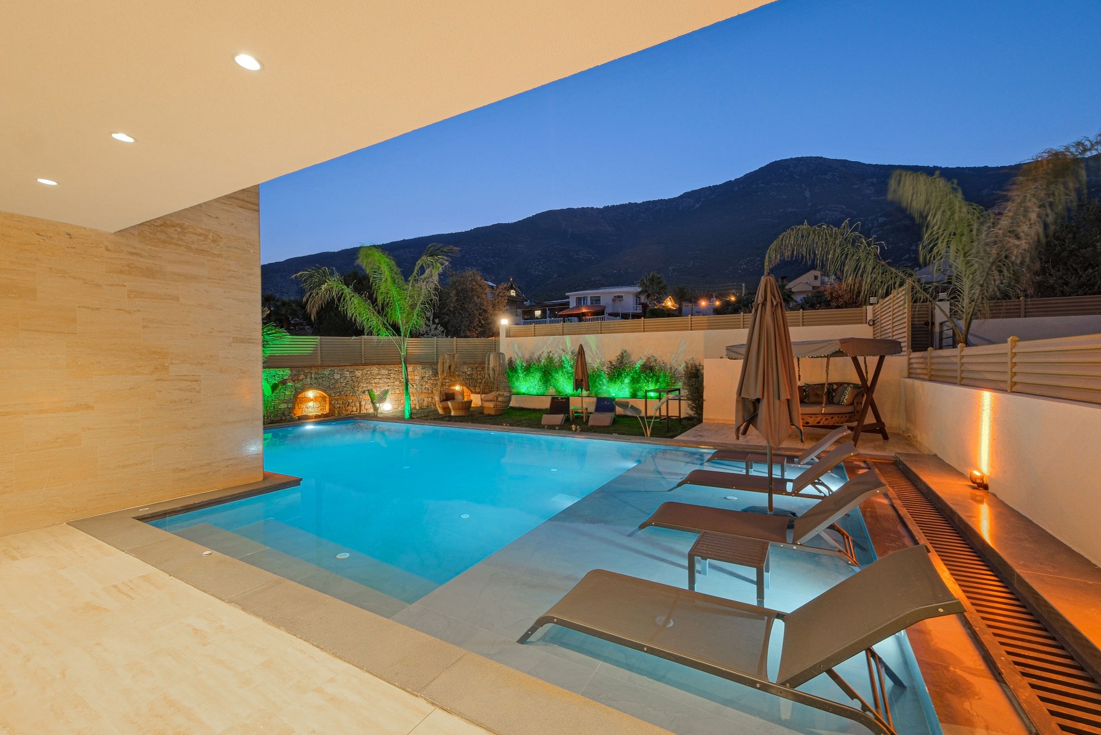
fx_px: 398
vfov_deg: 85.4
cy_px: 380
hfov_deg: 108.3
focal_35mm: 13
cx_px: 544
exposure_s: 2.5
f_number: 7.1
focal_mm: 8
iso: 320
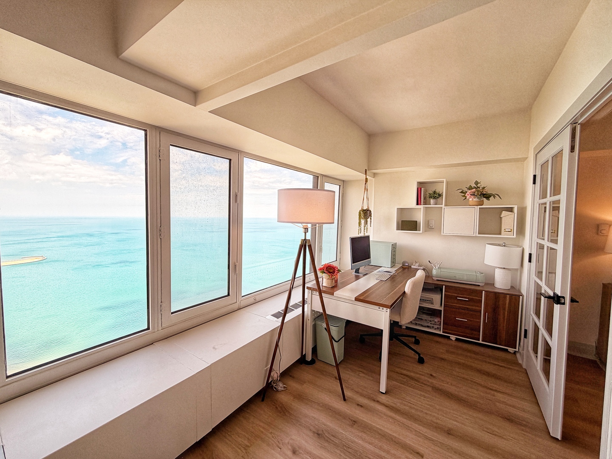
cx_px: 306
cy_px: 230
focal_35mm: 14
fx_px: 248
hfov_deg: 102.1
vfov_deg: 85.7
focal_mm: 2.22
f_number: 2.2
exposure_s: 1/120
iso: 20
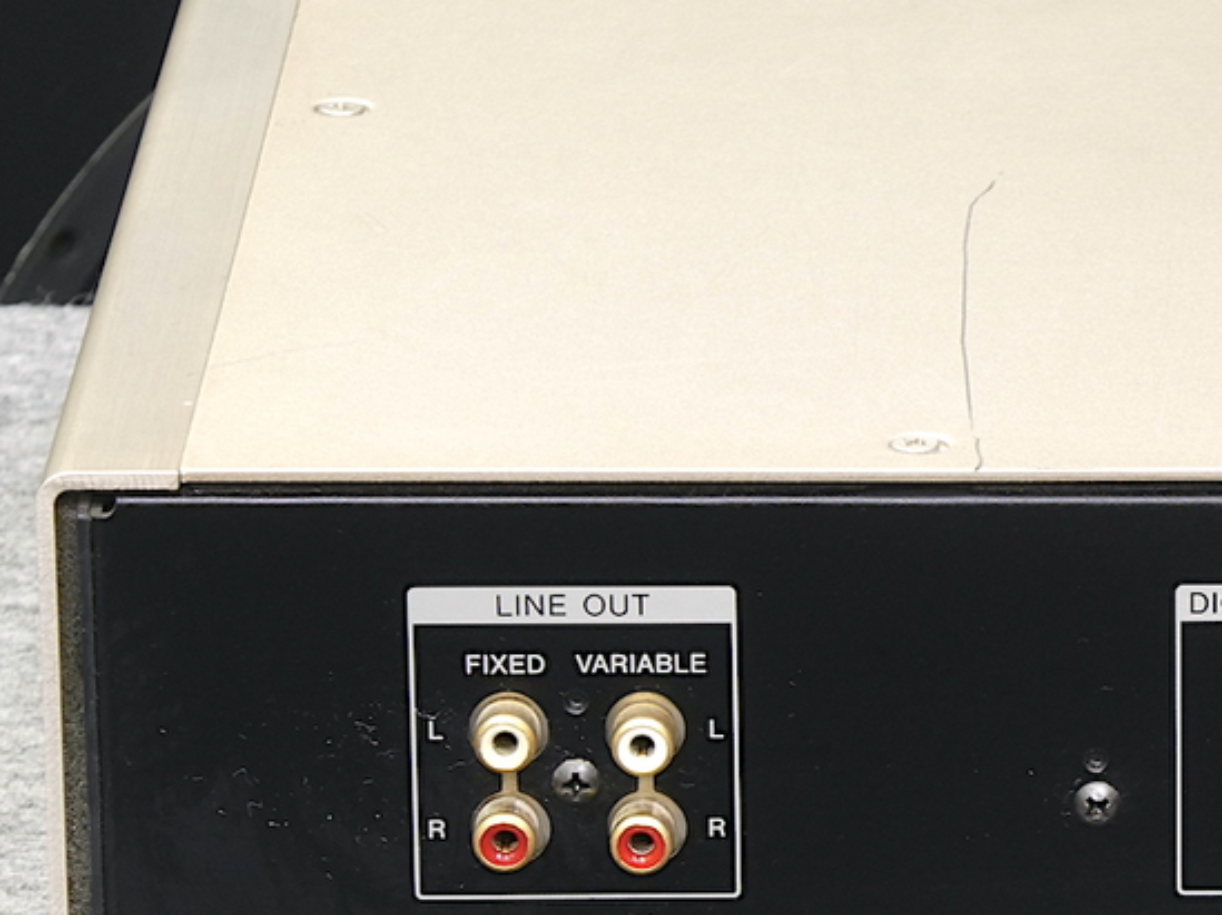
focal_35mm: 301
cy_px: 735
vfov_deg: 4.9
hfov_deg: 6.6
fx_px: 10619
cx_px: 1066
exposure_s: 1/1.3
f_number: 5.6
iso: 100
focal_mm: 30.9
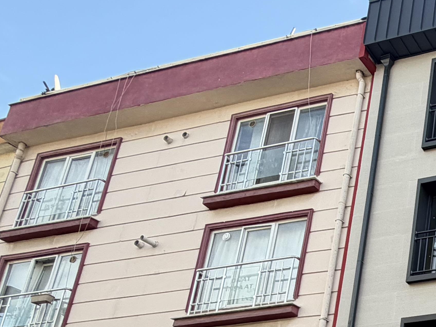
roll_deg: +0.4
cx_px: 618
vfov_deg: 26.2
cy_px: 427
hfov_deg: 29.2
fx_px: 592
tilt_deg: +16.4
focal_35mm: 47
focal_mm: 2.22
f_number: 2.2
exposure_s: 1/374
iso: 50
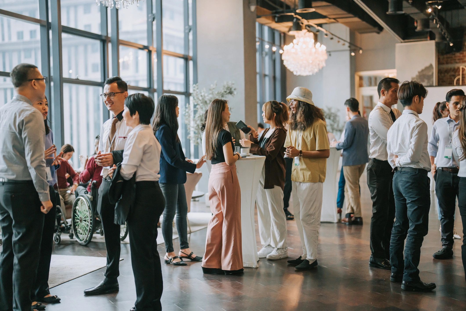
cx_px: 233
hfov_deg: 39.6
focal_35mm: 50
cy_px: 156
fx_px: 647
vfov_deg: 27.0
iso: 800
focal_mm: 50
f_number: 1.4
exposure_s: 1/1600
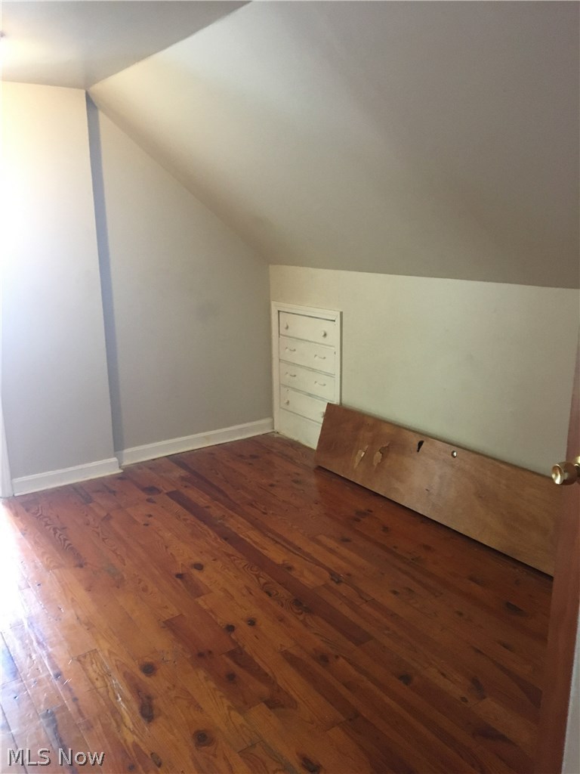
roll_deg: +2.2
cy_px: 387
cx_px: 290
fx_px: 648
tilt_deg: -10.6
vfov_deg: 61.7
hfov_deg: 48.2
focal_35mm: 29
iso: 200
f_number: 2.2
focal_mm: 4.15
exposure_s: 1/20
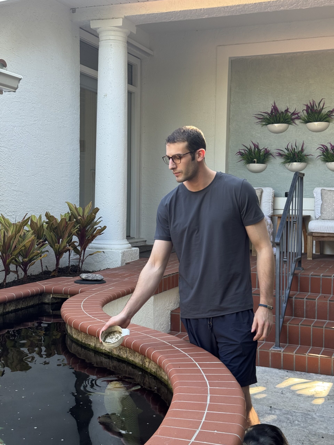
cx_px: 167
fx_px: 618
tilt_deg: -0.6
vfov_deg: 39.7
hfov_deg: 30.3
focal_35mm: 48
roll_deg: -0.5
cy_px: 222
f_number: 1.78
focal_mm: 6.76
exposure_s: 1/149
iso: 64
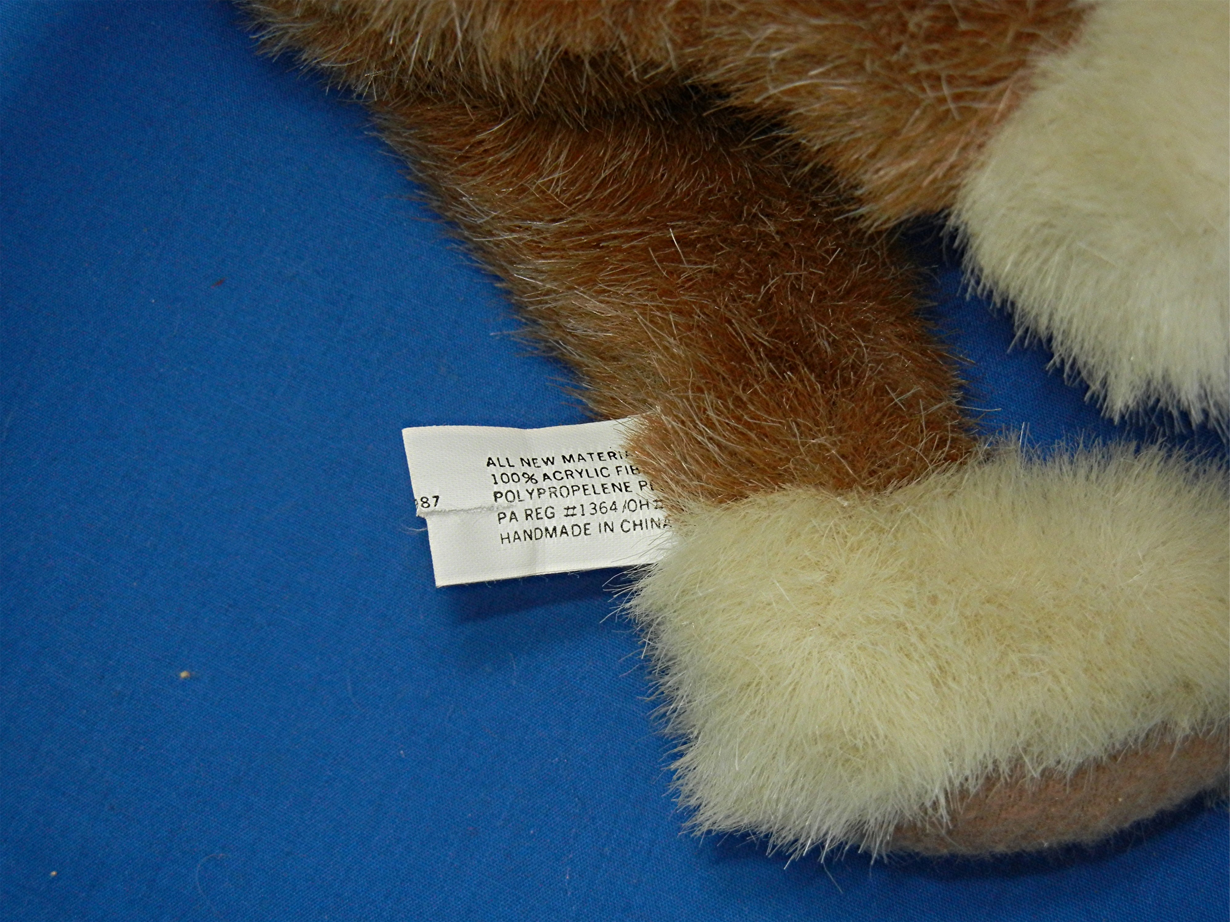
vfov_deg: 21.6
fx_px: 2416
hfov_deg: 28.6
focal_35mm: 68
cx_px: 615
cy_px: 461
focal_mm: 12.2
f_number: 4.1
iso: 338
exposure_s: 1/30
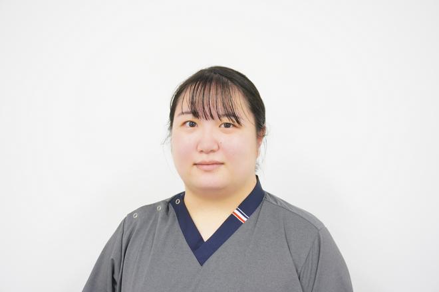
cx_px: 220
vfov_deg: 35.5
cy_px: 146
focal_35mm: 38
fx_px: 457
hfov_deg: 51.3
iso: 640
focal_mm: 25
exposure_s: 1/40
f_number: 4.5
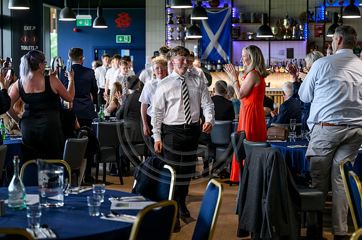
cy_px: 111
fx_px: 753
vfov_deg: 18.1
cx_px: 168
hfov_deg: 27.0
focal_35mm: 75
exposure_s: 1/400
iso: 2500
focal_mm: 70
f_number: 3.2
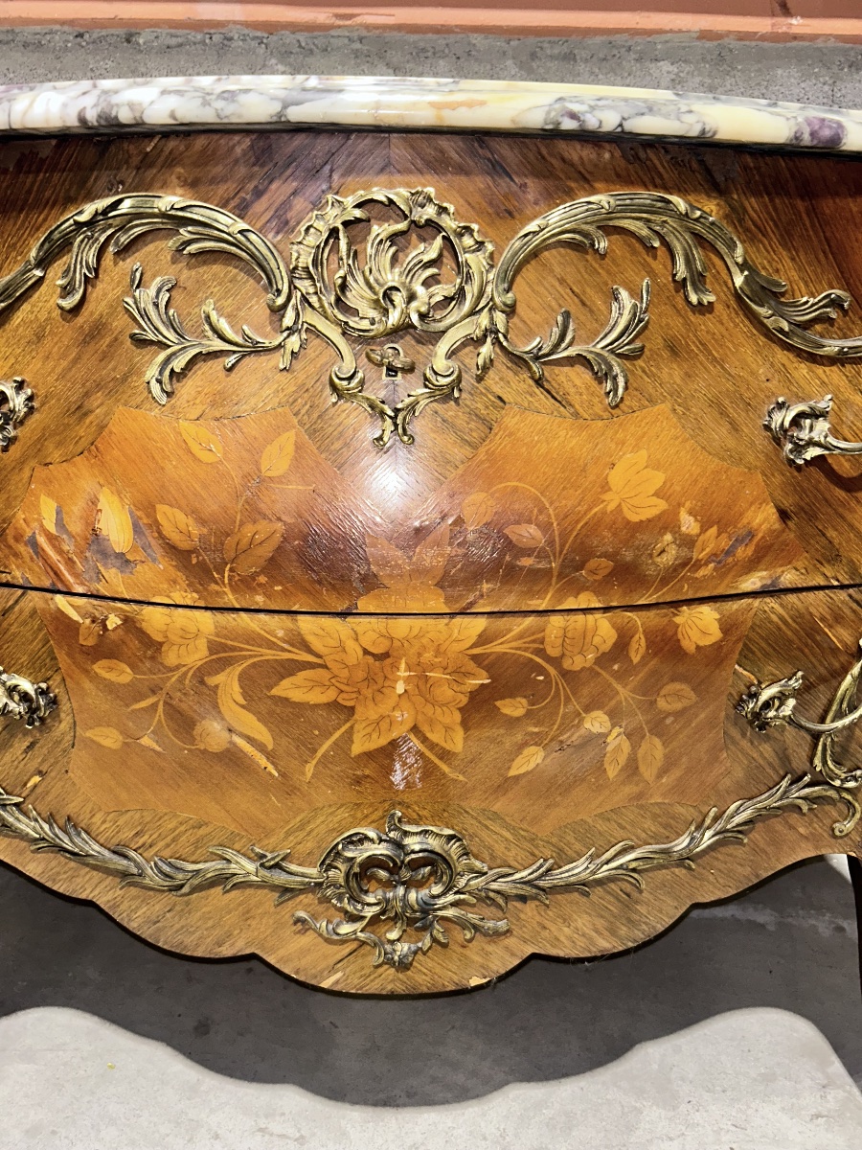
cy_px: 575
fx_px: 863
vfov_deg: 67.3
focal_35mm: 26
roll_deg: -1.7
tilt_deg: -16.5
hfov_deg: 53.1
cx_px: 431
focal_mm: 5.7
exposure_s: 1/25
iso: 50
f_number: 1.5
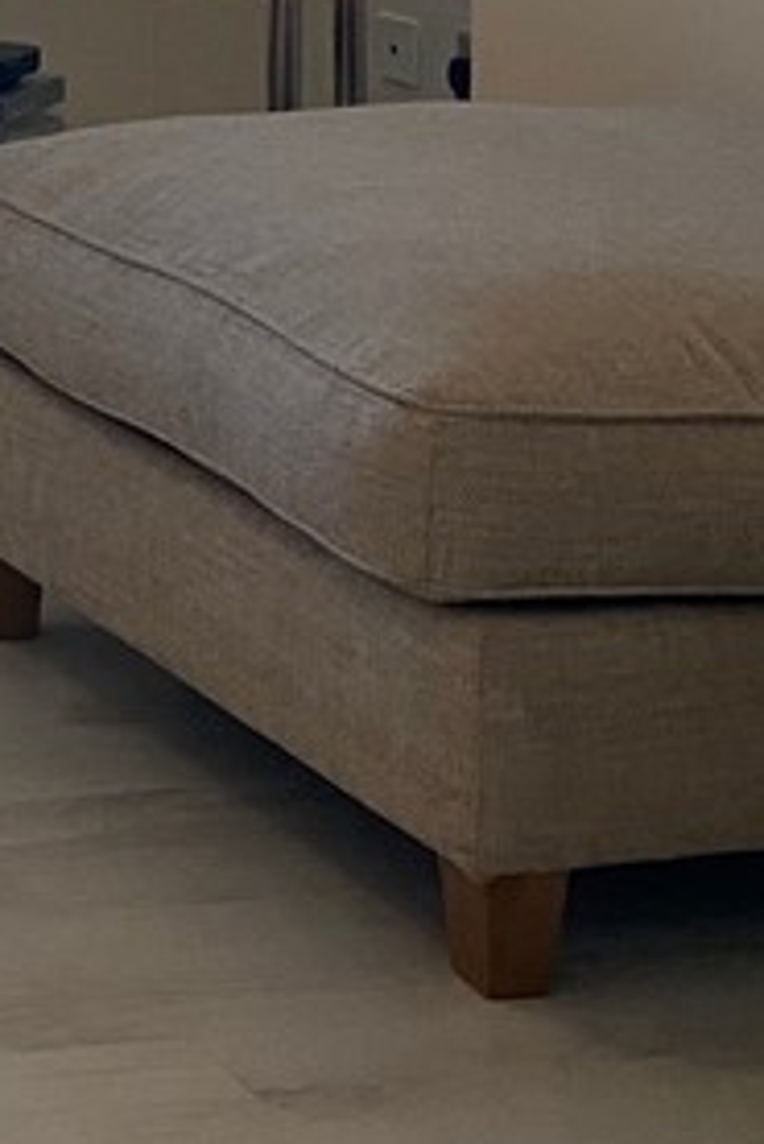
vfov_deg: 18.8
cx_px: -1004
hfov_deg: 11.6
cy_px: -388
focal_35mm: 100
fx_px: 3179
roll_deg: -0.3
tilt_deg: -0.3
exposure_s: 1/50
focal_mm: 4.25
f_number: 1.8
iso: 320
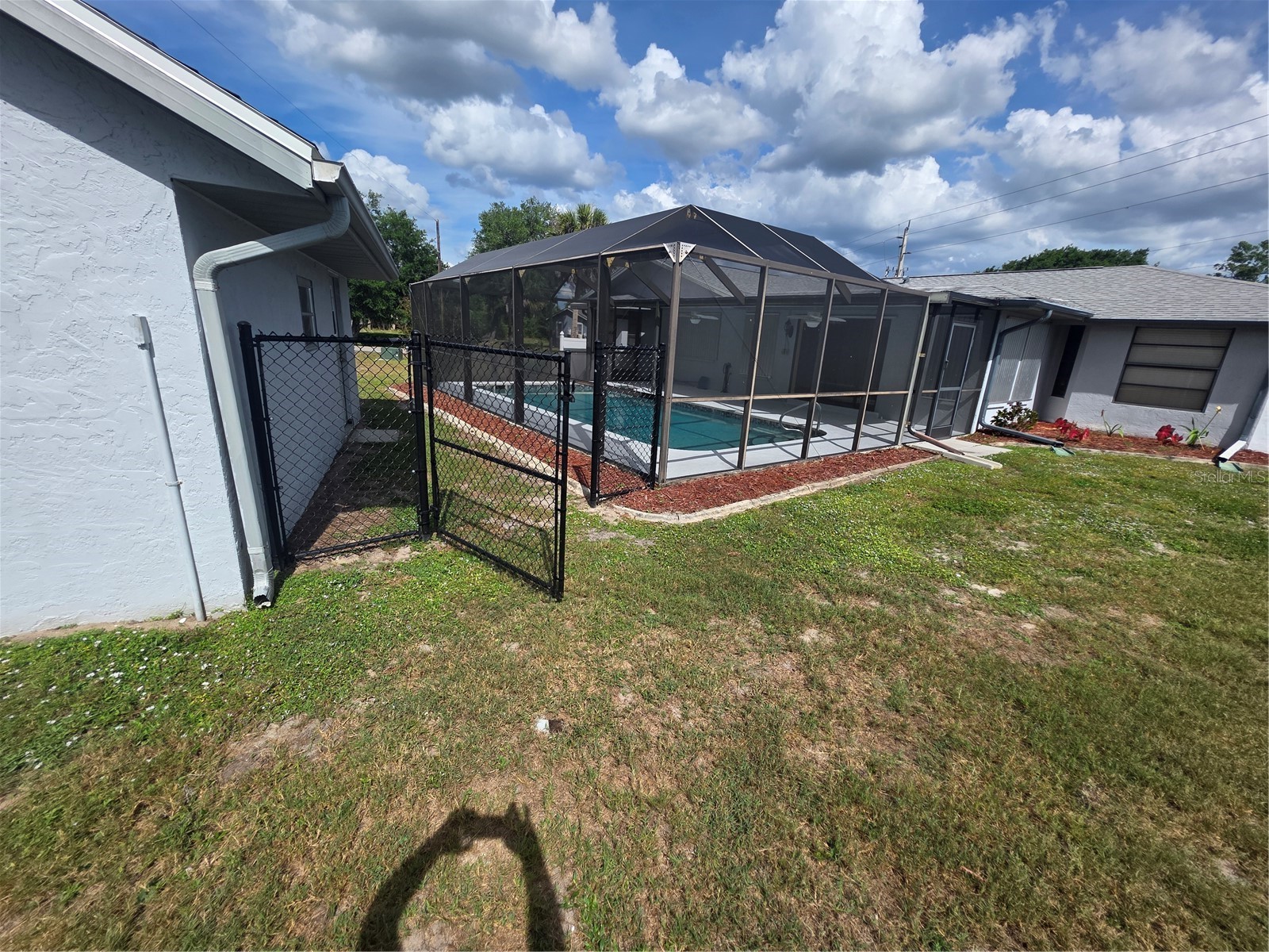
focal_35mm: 13
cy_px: 476
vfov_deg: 89.9
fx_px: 477
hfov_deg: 106.2
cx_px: 634
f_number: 1.9
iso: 40
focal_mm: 2.2
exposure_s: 1/3001
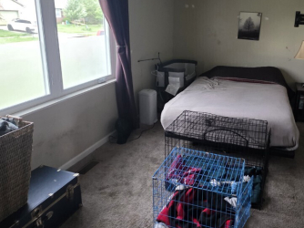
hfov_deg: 65.1
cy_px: 74
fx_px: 228
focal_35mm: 26
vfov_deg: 51.9
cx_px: 209
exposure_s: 1/60
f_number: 1.9
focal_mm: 2.2
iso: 500
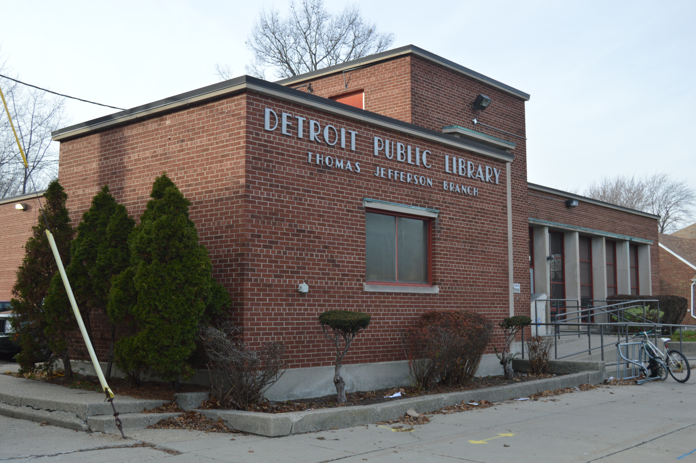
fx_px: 753
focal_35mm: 39
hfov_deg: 49.6
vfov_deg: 34.1
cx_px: 348
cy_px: 232
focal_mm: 26
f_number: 6.3
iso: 100
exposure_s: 1/160
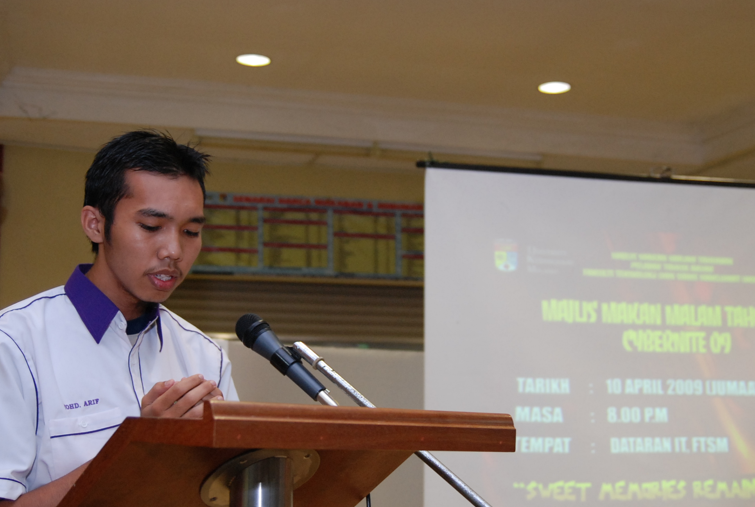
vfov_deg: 25.1
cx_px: 345
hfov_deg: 36.8
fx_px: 1135
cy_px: 312
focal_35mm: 54
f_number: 2.8
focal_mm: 24
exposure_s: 1/60
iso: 500
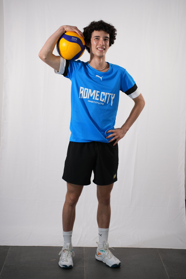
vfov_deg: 27.0
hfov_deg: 18.2
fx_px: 581
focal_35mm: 75
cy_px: 140
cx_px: 93
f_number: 2.8
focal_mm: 75
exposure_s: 1/200
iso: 640
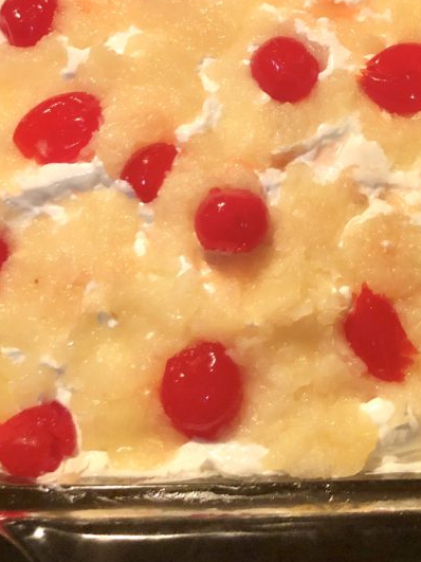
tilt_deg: -61.5
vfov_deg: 33.6
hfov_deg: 26.5
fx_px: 876
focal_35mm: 54
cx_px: 344
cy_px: 53
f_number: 1.8
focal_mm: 3.99
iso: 80
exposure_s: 1/15
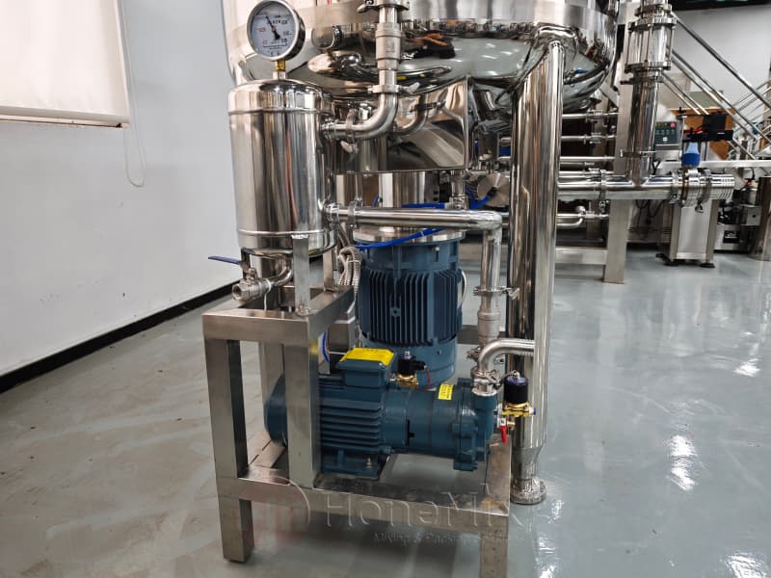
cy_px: 289
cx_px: 386
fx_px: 512
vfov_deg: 58.9
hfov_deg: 73.9
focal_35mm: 23
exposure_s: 1/50
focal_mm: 6.62
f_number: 1.67
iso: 80
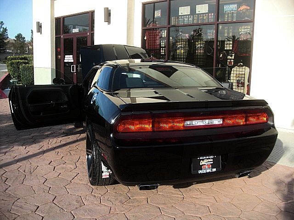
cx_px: 147
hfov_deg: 51.4
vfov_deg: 39.7
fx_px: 306
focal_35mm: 36
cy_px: 110
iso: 50
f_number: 2.8
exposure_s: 1/320
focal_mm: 6.3
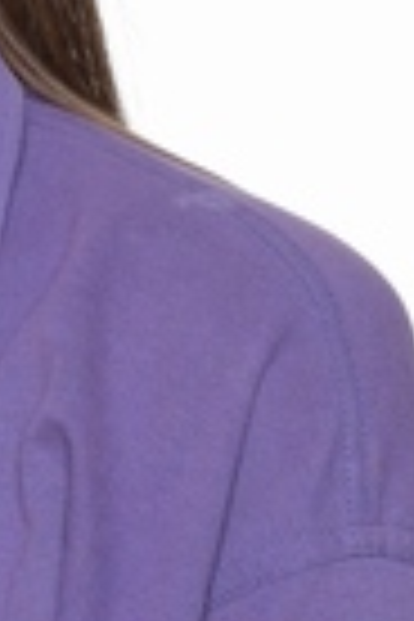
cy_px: 94
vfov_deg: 6.5
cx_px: -328
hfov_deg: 4.3
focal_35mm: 318
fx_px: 5485
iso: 200
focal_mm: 49
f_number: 8
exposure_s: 1/125
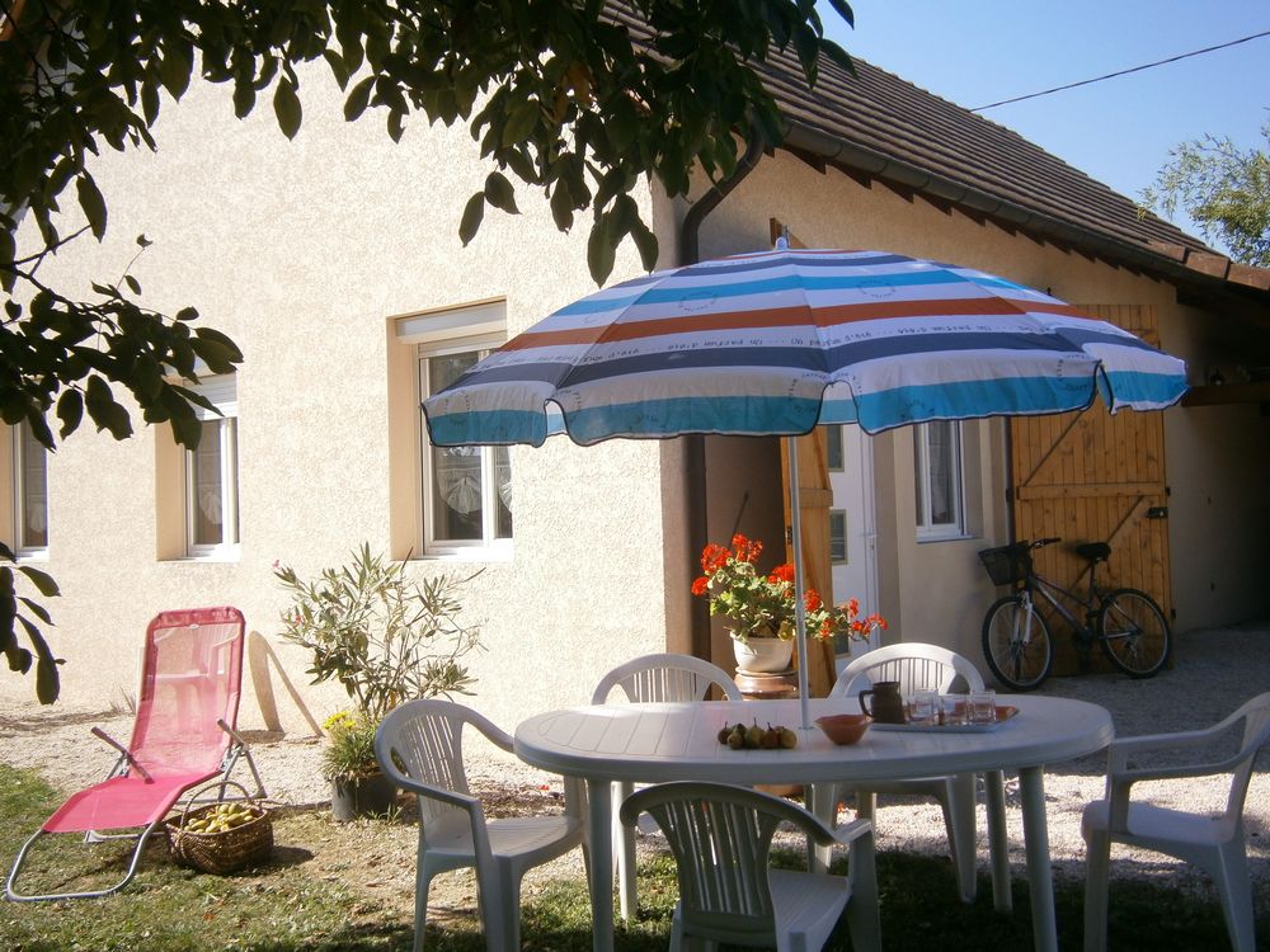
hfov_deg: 51.4
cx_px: 635
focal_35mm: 36
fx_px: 1321
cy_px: 476
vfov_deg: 39.7
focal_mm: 6.4
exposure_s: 1/500
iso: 80
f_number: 3.1
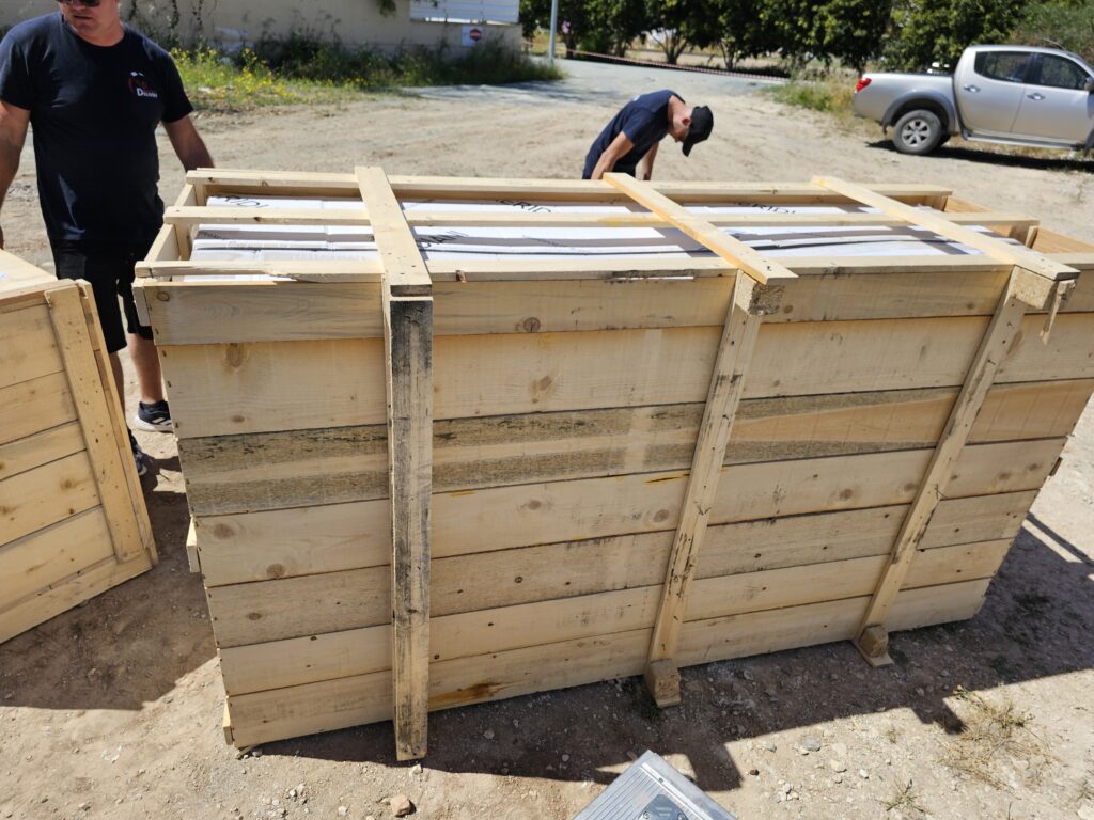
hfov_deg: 73.9
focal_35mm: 23
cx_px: 547
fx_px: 727
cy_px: 410
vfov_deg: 58.9
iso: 10
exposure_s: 1/788
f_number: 1.7
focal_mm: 6.3
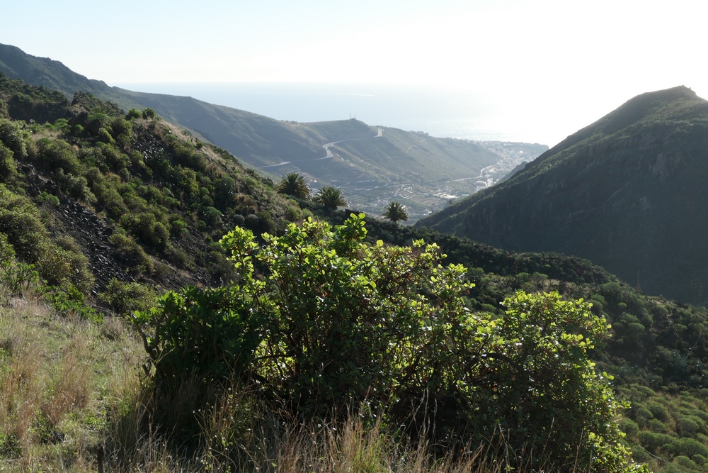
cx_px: 354
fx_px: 1318
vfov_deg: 20.3
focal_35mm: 67
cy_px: 236
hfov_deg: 30.1
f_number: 5
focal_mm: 24.7
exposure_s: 1/1000
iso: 200
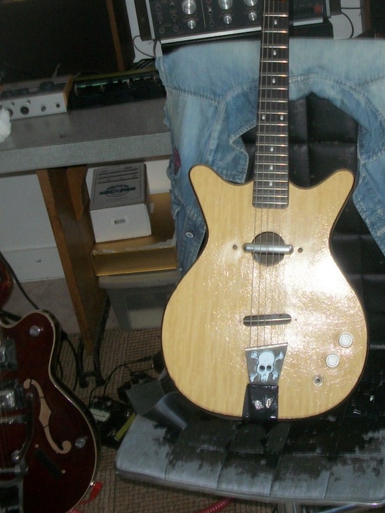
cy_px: 177
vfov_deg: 35.9
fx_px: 786
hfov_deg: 27.3
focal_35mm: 53
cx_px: 274
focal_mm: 6.3
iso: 160
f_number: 3.1
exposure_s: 1/30
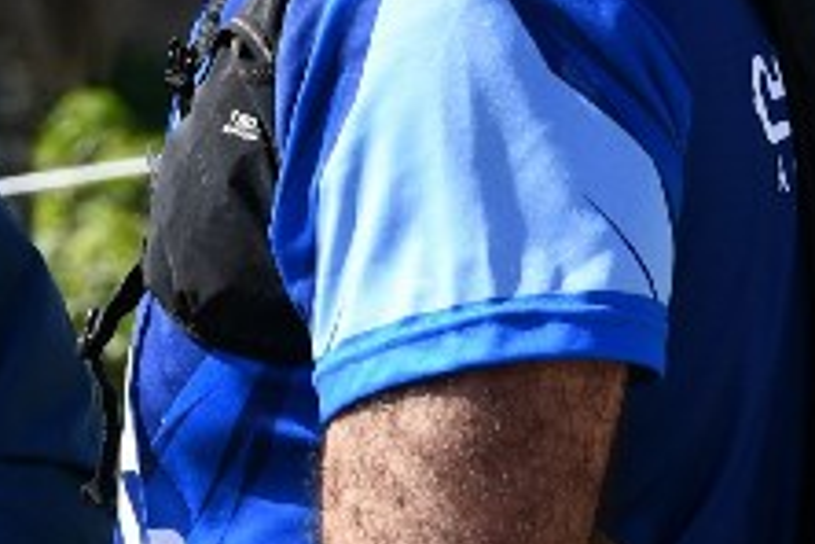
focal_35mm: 623
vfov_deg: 2.2
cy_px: 173
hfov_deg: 3.3
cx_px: -187
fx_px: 14103
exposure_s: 1/250
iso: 160
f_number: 8
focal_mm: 90
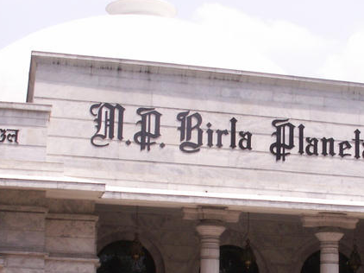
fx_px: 893
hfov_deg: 22.9
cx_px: 250
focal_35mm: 85
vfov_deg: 17.2
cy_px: 232
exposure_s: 1/125
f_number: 8
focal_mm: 5.86
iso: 50
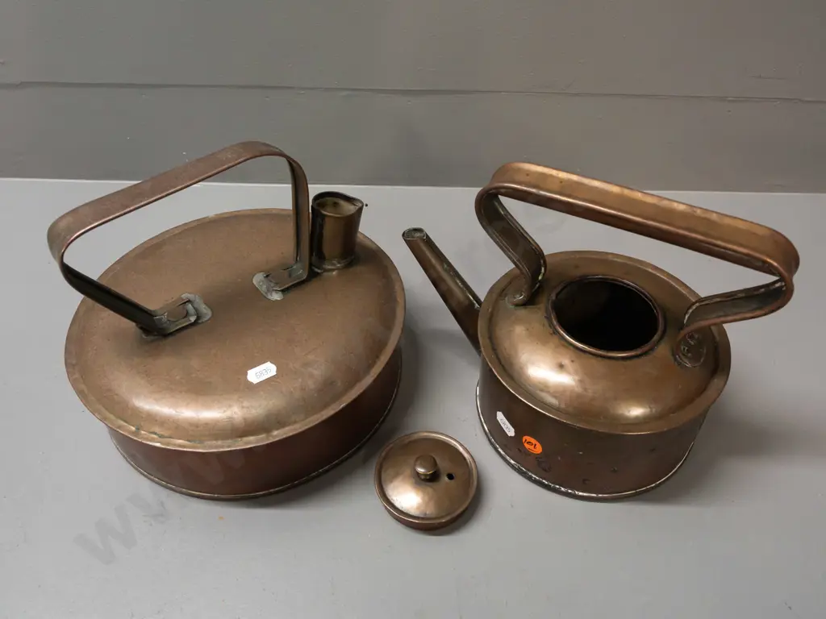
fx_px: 668
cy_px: 310
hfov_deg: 63.4
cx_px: 413
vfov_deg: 49.7
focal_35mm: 28
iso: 2500
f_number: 5
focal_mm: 14
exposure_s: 1/125
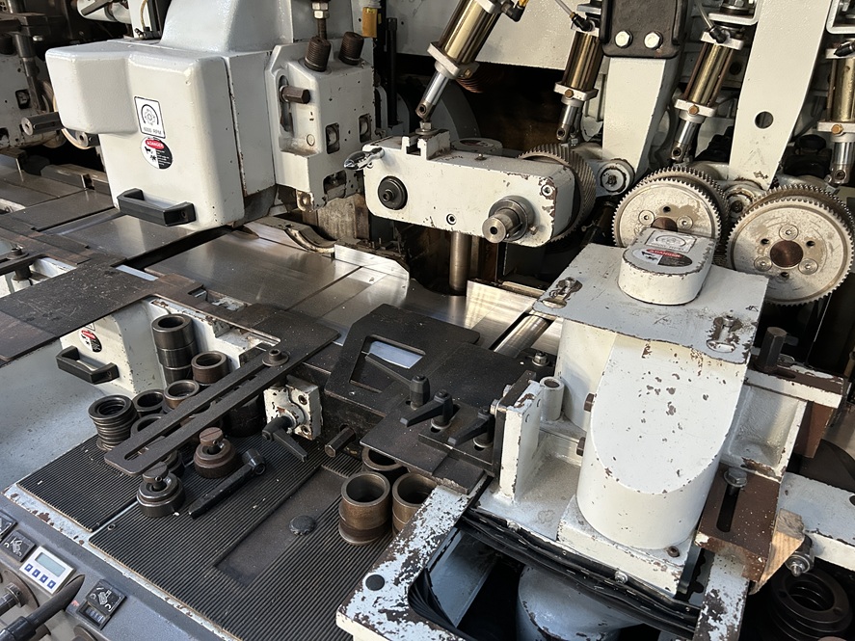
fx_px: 642
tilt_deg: -29.5
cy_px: 320
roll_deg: -0.3
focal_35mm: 26
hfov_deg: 67.3
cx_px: 428
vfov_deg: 53.1
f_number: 1.5
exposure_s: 1/60
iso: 400
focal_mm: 5.7
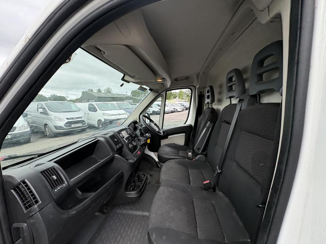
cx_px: 163
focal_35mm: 14
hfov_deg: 102.1
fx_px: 132
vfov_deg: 85.7
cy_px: 122
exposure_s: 1/324
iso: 64
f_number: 2.2
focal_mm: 2.22
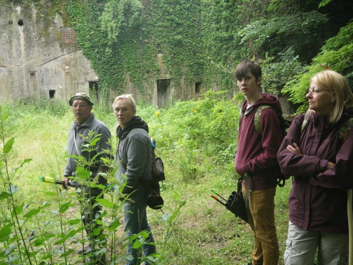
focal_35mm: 35
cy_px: 132
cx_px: 178
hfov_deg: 52.6
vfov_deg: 40.7
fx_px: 357
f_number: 3.8
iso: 200
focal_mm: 6.1
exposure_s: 1/50
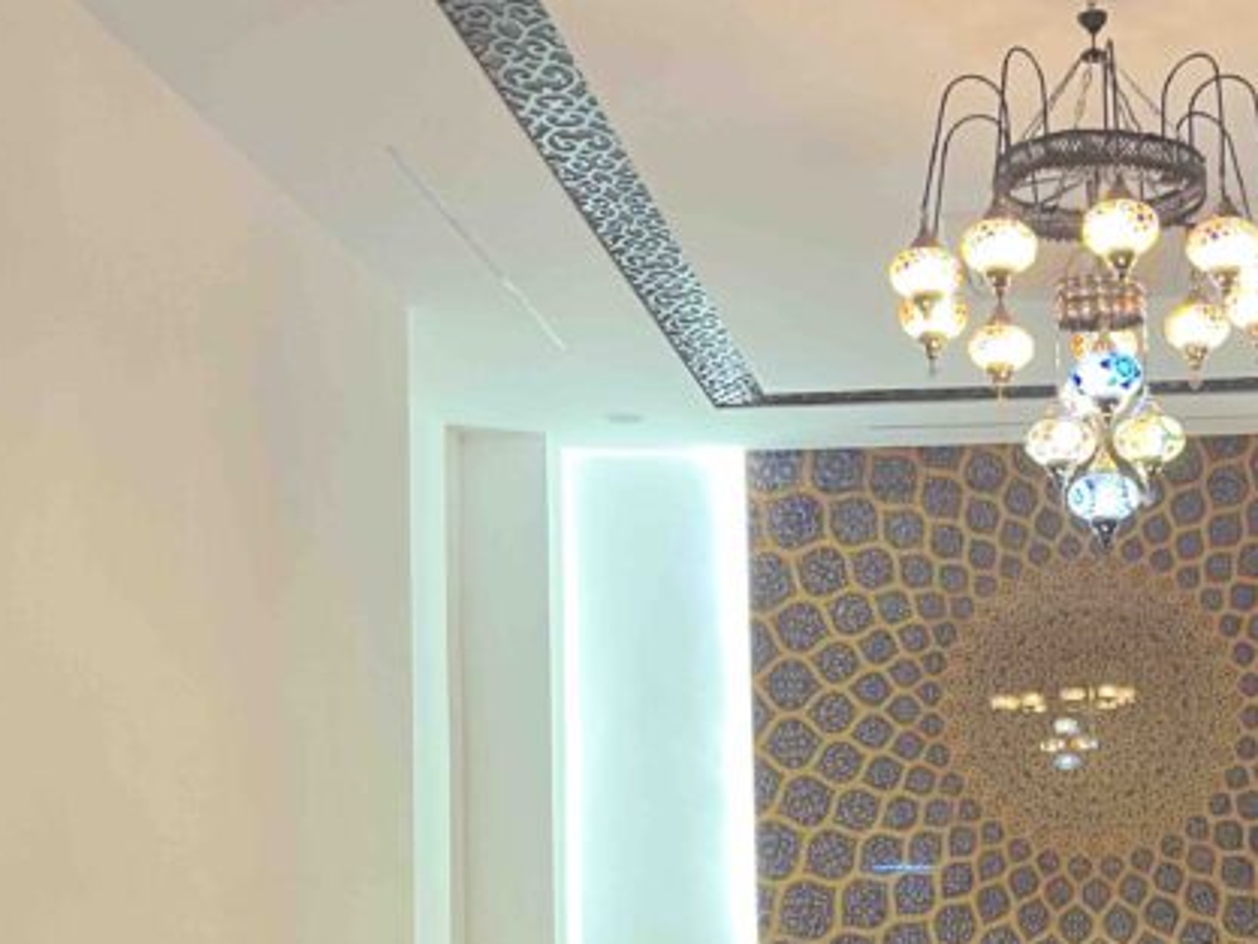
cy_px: 814
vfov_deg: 26.8
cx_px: 999
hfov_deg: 35.1
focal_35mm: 53
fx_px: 1927
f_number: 1.6
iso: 200
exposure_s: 1/50
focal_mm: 5.1
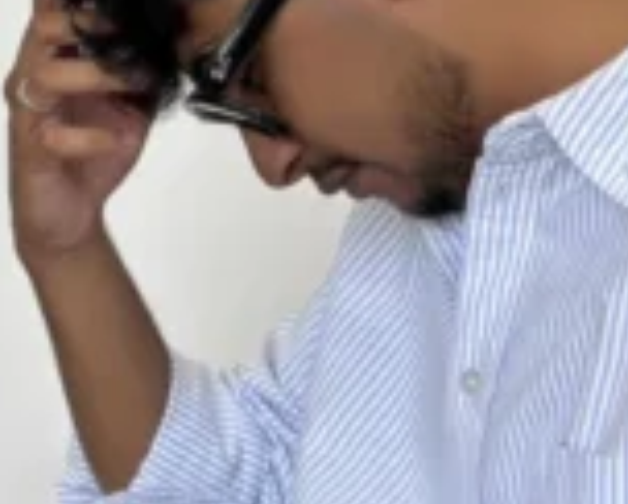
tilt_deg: -2.0
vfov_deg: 8.9
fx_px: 3182
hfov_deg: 10.1
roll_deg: +0.5
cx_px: -764
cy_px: -186
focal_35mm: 171
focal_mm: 5.96
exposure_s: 1/100
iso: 50
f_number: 1.6
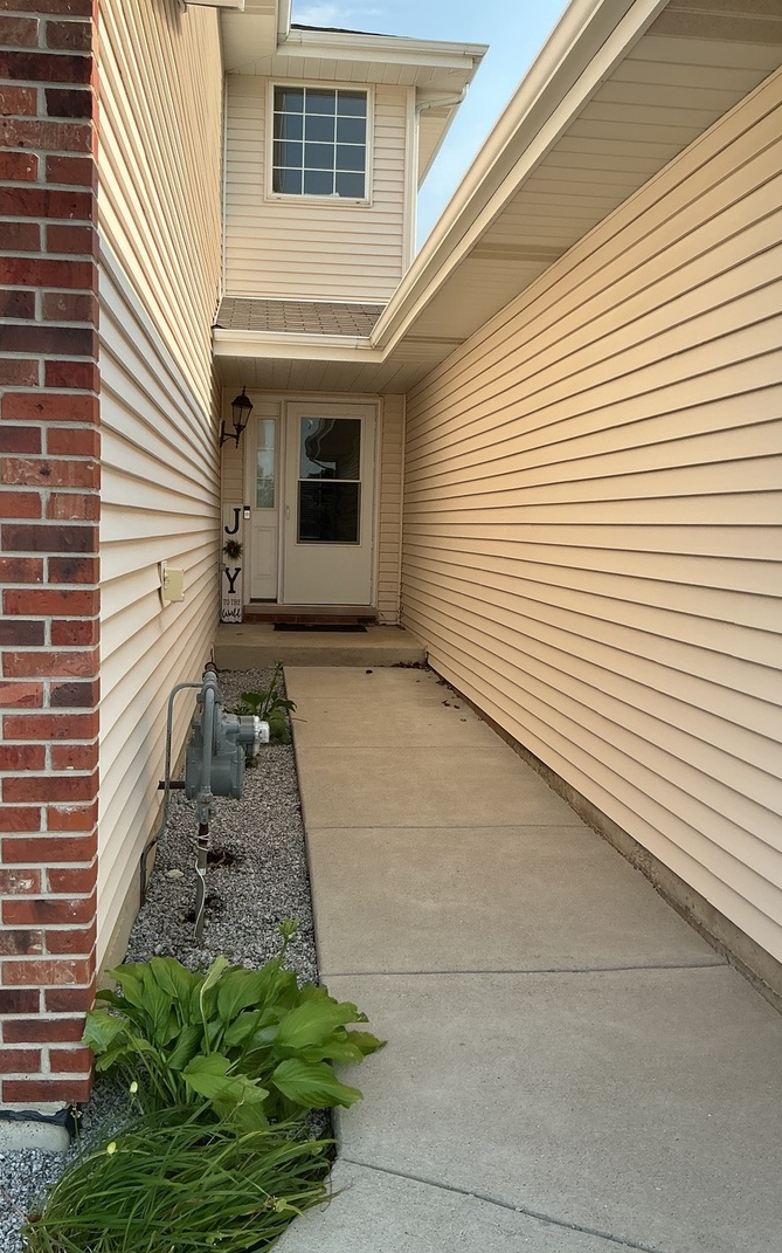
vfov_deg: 61.2
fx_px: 1058
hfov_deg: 40.6
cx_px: 358
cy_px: 626
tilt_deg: -5.1
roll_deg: -1.1
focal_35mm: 31
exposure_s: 1/869
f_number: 1.8
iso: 25
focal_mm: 3
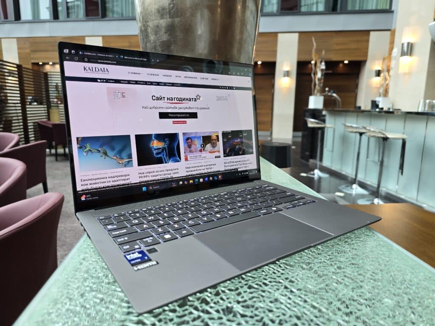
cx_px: 218
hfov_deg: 73.9
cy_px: 163
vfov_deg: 58.9
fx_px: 289
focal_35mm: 23
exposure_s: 1/60
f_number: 1.7
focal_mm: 6.3
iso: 64
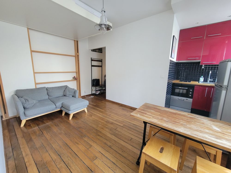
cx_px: 116
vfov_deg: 89.9
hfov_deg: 106.2
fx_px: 87
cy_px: 86
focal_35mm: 13
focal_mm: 2.2
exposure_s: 1/60
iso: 400
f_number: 2.2
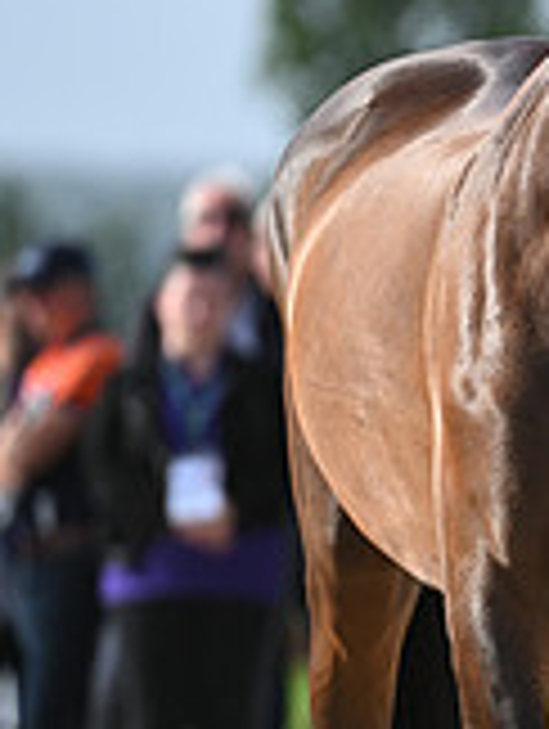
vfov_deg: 1.7
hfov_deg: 1.3
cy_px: 488
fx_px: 24676
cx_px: 1148
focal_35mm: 1170
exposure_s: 1/1600
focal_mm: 340
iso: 450
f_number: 5
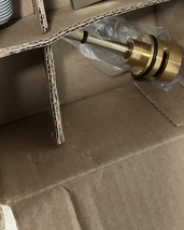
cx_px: 100
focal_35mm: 53
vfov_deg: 33.5
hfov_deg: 28.6
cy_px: 24
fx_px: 361
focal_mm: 3
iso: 100
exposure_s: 1/60
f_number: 1.8
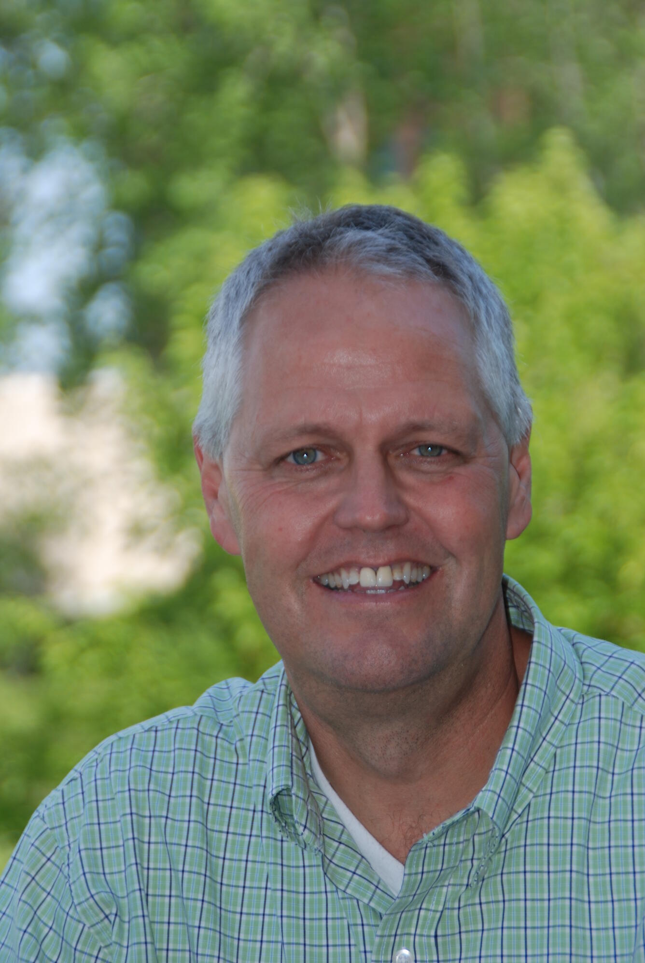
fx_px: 4020
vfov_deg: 13.7
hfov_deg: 9.2
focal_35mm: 150
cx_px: 322
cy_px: 482
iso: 100
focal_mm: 100
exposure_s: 1/200
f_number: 6
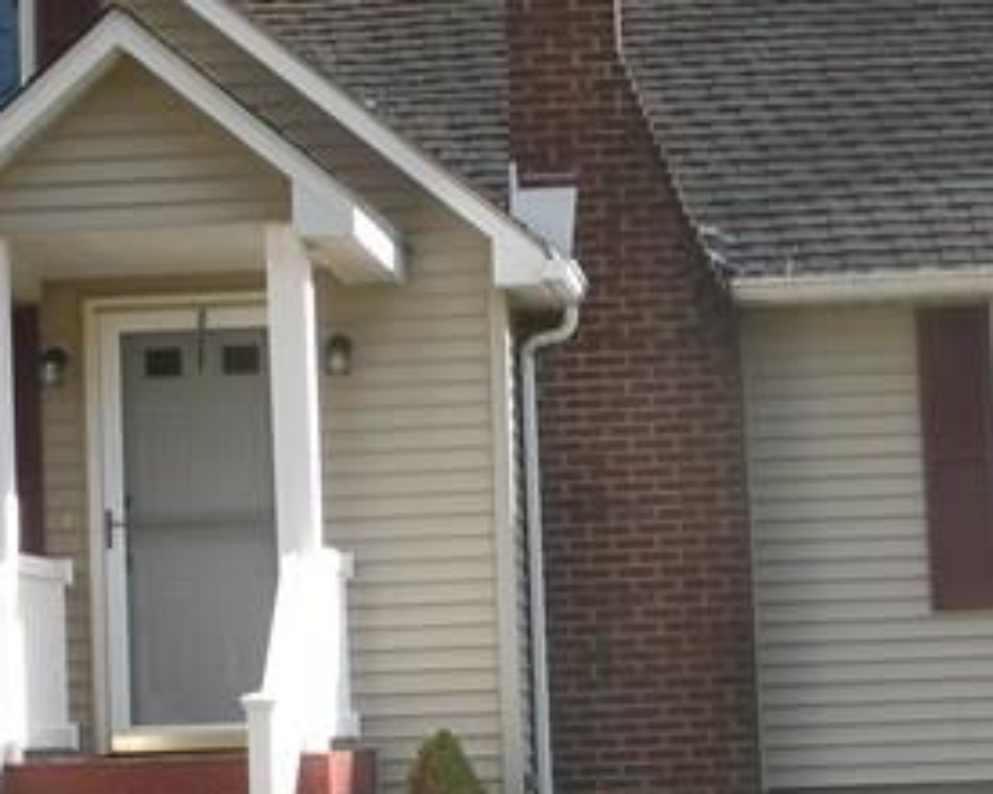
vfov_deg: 12.8
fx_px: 3527
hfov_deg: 16.0
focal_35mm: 120
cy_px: 462
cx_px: 654
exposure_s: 1/123
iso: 64
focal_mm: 5.8
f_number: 5
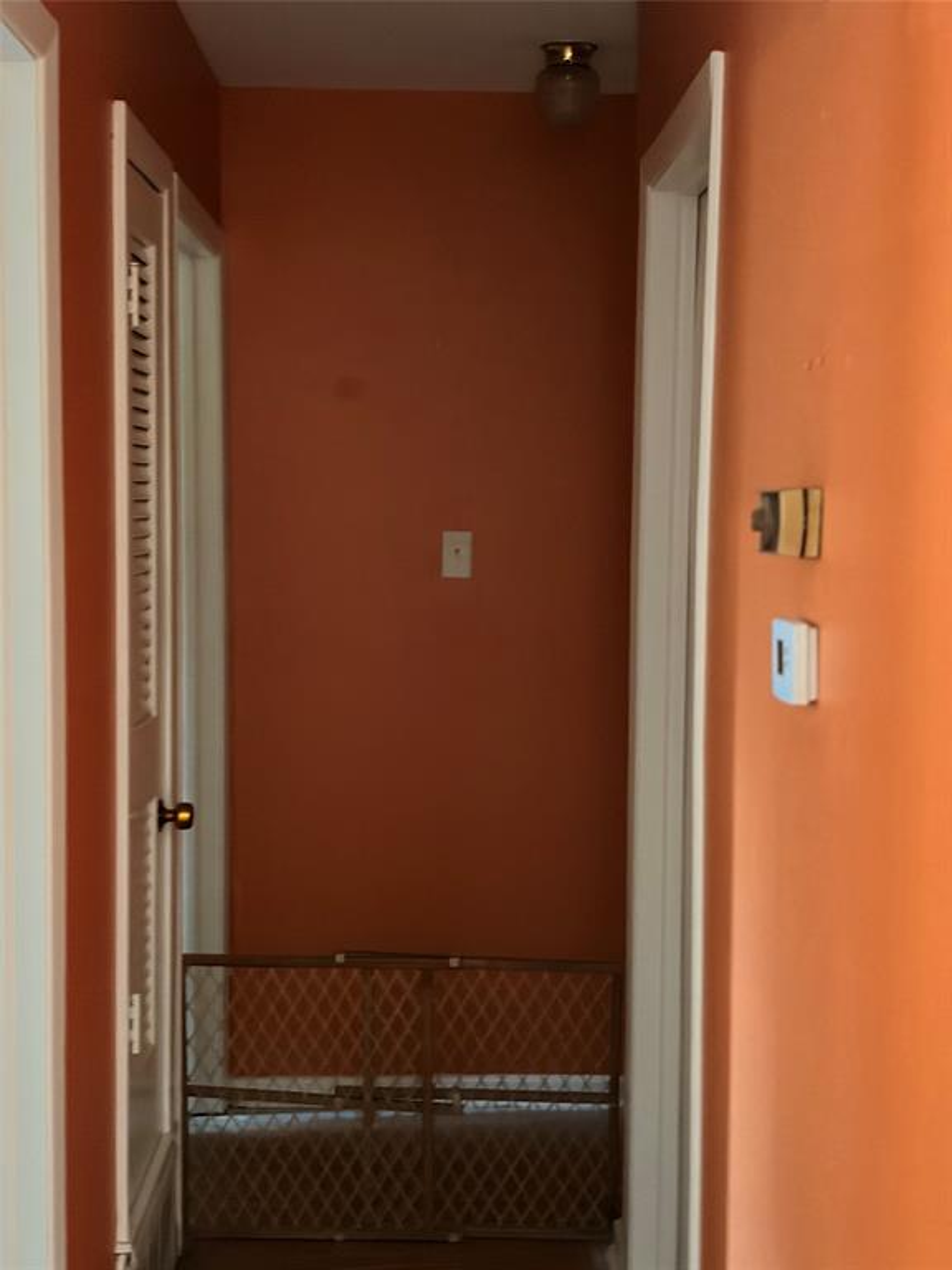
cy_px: 635
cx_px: 476
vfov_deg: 36.8
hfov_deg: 28.0
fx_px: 1907
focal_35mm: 52
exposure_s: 1/18
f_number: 1.6
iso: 500
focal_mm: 5.96
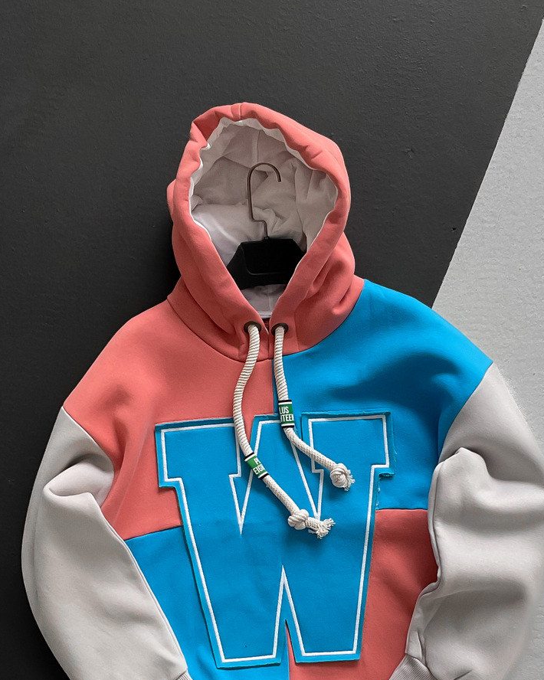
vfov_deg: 36.2
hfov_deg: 29.7
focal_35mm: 51
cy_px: 470
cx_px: 295
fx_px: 1027
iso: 64
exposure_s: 1/100
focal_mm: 3
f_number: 1.8
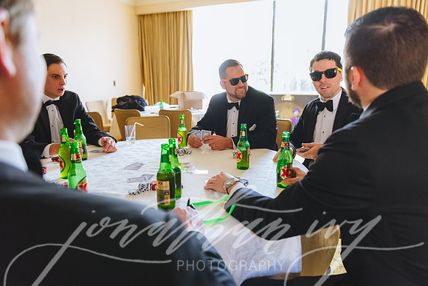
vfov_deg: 53.2
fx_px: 285
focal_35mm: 24
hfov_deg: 73.7
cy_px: 143
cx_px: 214
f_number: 2.8
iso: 3200
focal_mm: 24
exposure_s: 1/160
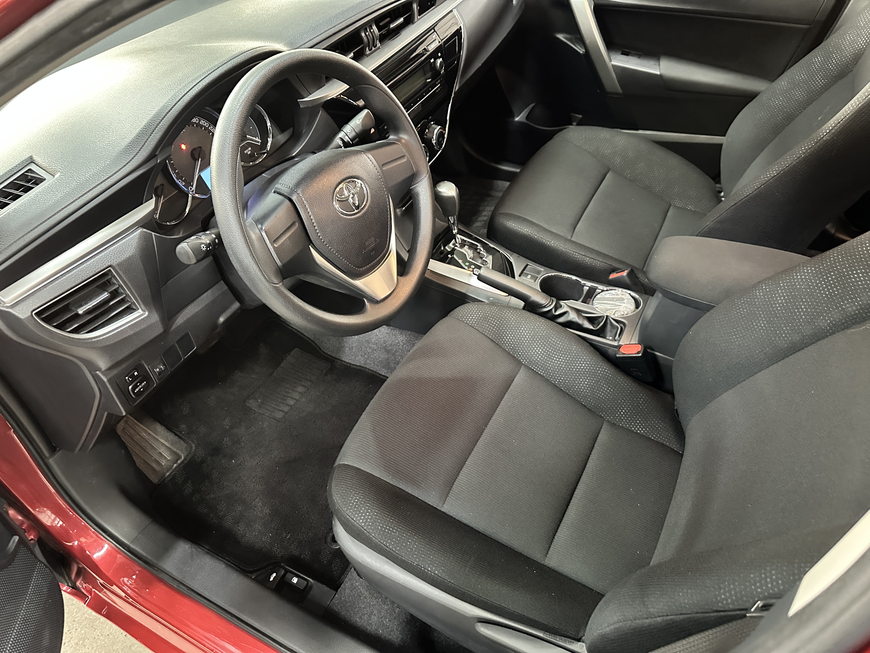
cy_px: 326
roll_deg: +4.2
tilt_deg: -44.1
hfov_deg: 71.6
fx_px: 603
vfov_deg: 56.8
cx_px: 435
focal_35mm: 24
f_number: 1.78
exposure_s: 1/20
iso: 2000
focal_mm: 6.86
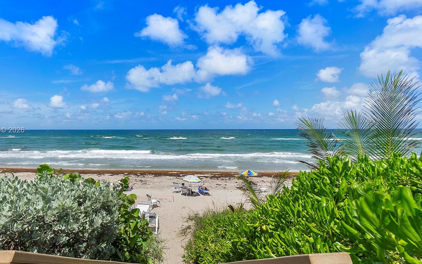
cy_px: 131
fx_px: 207
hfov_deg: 90.3
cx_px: 176
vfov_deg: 65.0
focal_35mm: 18
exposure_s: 1/500
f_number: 10
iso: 160
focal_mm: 10
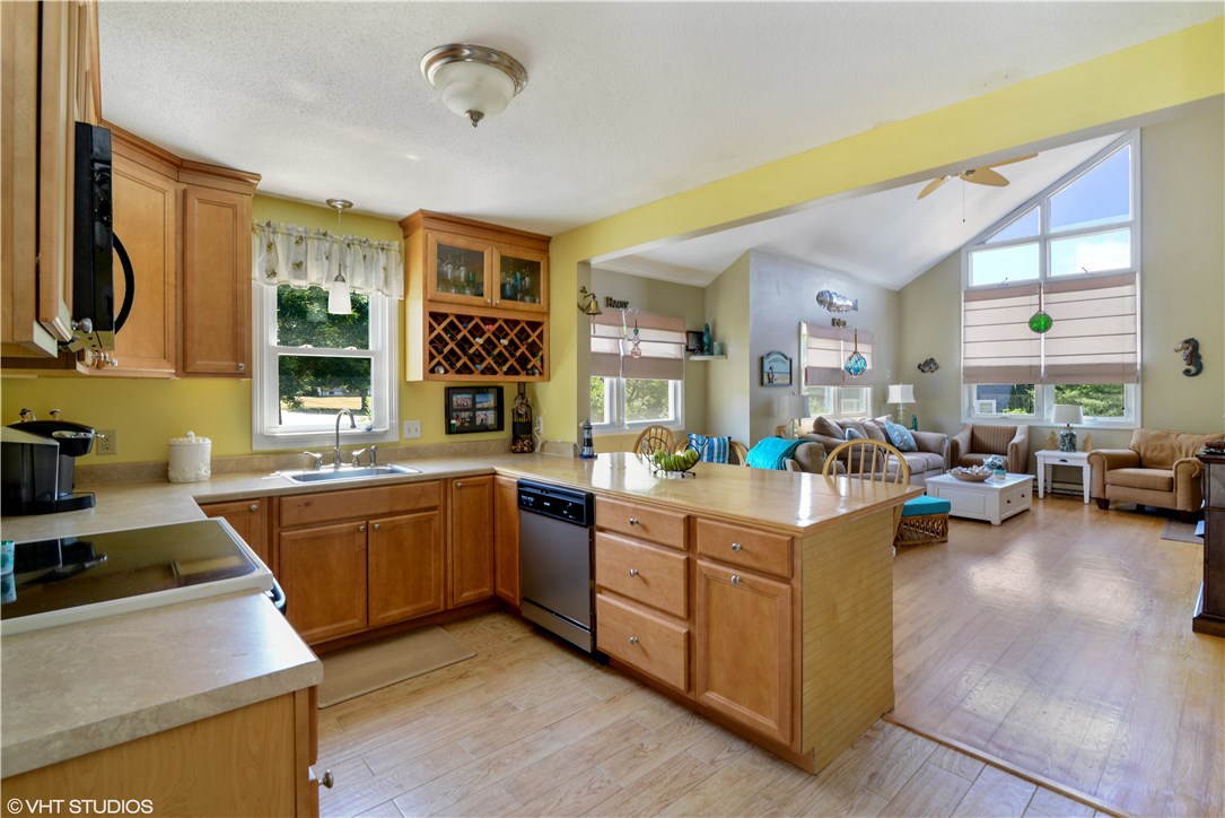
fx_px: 545
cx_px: 612
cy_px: 409
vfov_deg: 73.8
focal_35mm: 16
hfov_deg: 96.7
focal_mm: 16
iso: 200
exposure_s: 1/3
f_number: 7.1
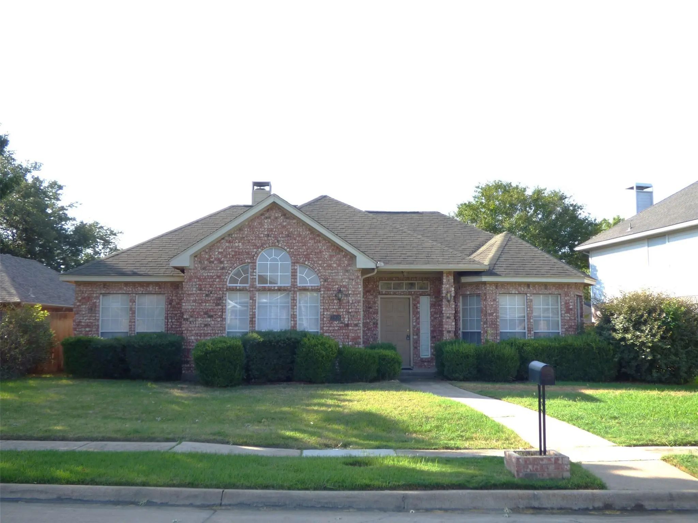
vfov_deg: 40.7
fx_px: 706
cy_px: 262
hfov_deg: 52.6
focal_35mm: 35
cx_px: 349
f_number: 3.4
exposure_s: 1/500
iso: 100
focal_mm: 6.18
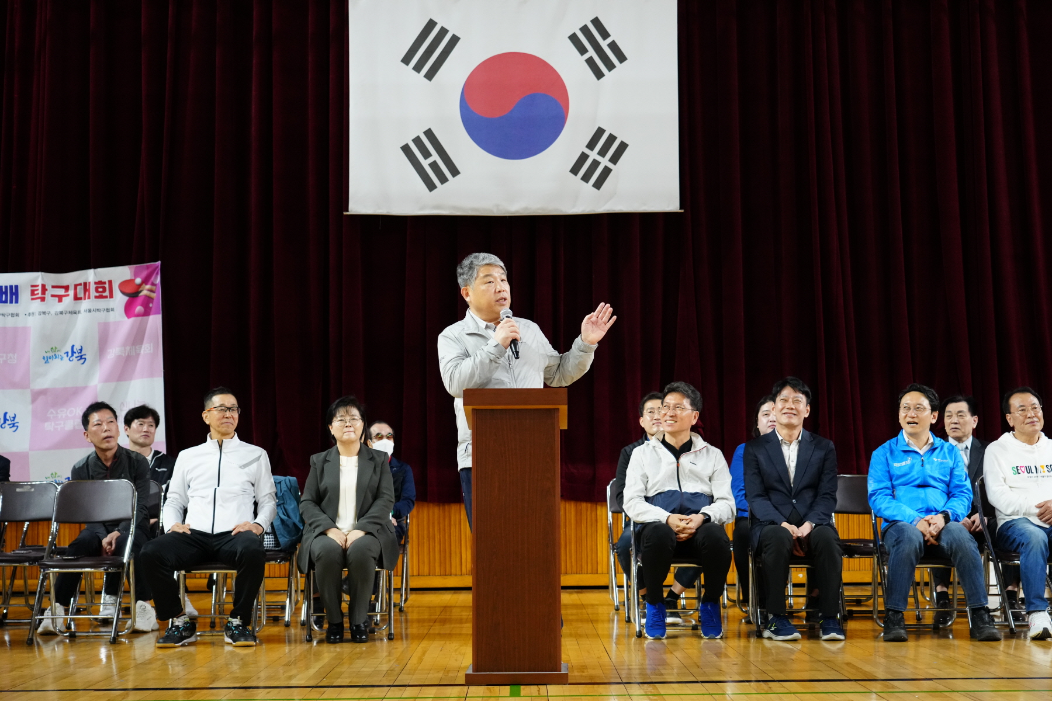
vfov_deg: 25.1
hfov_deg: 36.9
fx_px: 1578
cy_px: 350
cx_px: 526
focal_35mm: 54
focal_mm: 54
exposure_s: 1/250
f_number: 4
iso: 3200
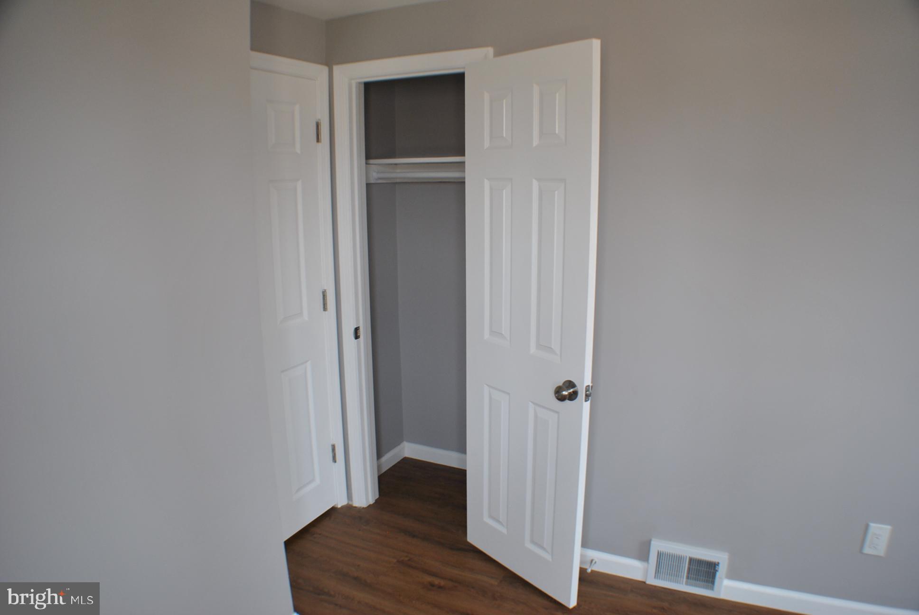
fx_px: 767
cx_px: 460
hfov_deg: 61.9
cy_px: 308
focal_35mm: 30
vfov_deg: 43.7
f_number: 4
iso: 200
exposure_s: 1/60
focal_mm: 20
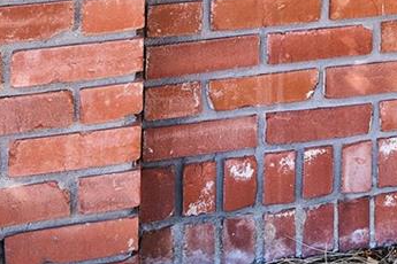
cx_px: 621
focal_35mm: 139
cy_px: -343
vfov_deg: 9.0
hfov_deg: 13.7
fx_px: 1533
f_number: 10
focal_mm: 30
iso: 400
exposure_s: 1/160
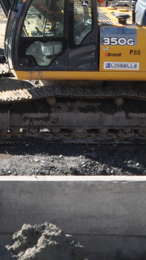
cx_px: -264
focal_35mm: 203
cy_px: -97
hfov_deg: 5.7
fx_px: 1397
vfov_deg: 10.3
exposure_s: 1/200
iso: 400
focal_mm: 26
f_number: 16
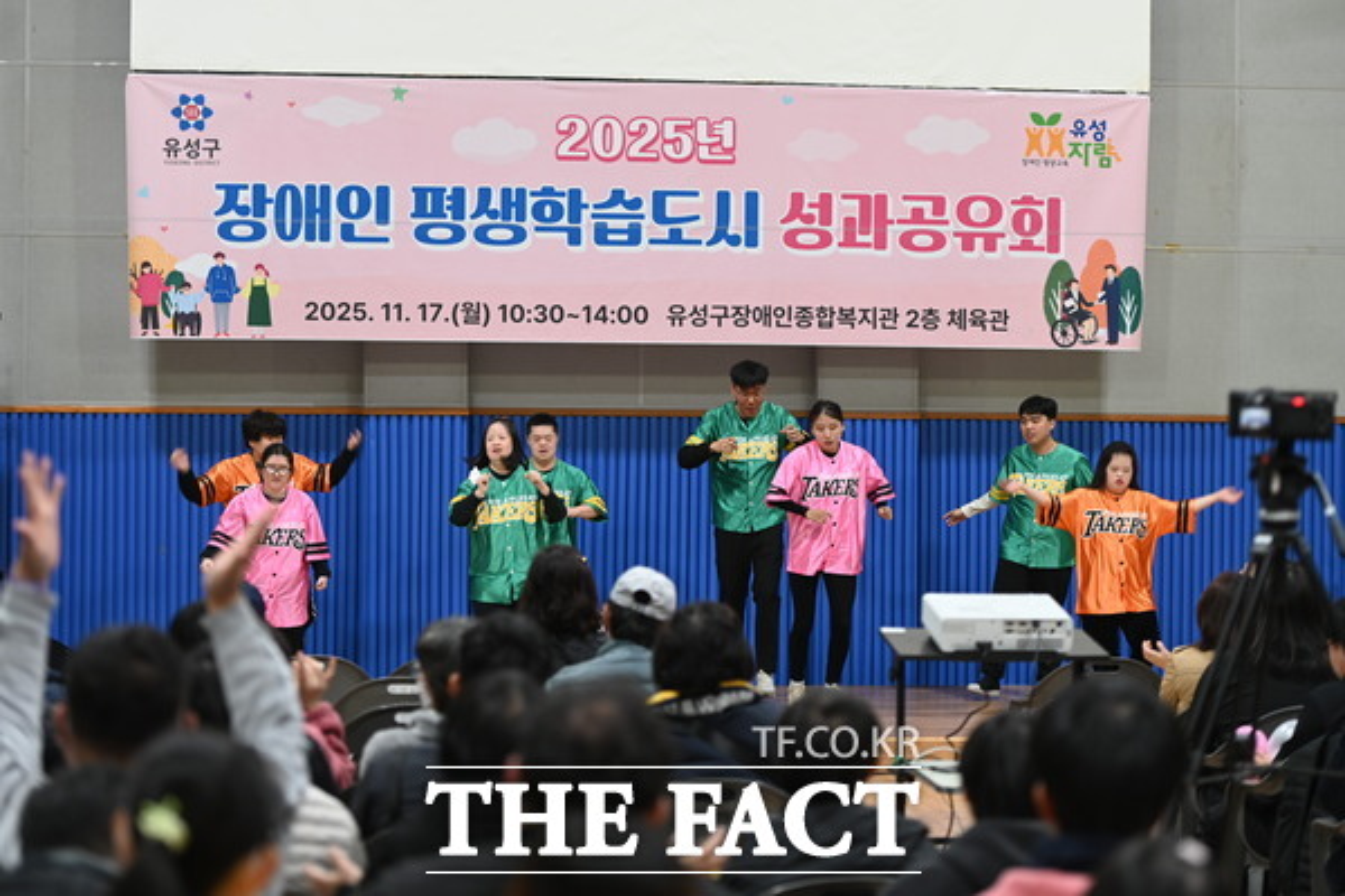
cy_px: 448
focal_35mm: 92
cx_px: 672
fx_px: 3437
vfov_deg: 14.9
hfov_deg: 22.1
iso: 400
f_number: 2.8
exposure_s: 1/125
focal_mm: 92
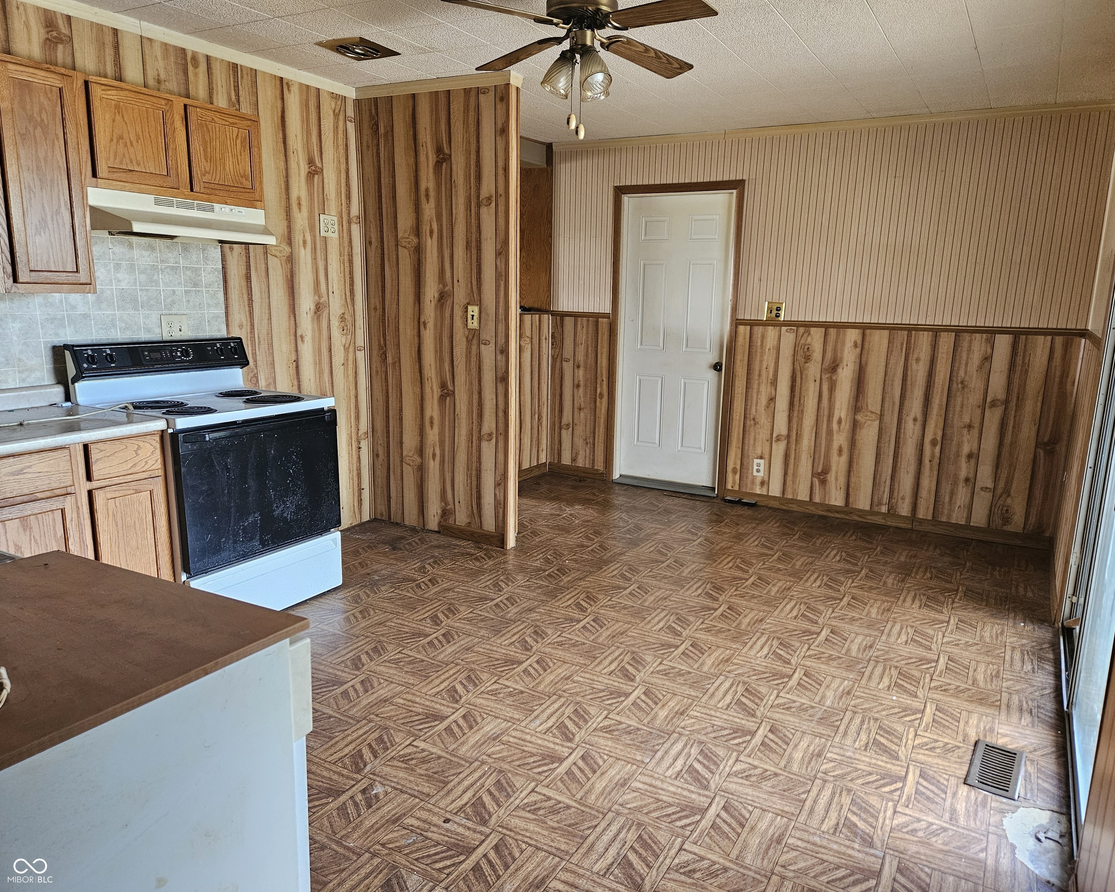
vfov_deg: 58.8
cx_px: 592
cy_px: 446
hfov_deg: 70.2
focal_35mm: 24
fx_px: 792
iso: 400
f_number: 1.8
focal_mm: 5.4
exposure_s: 1/120
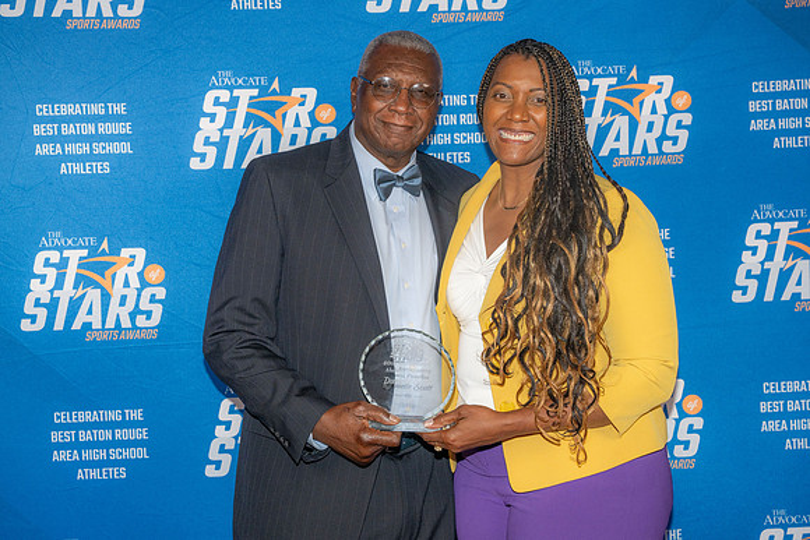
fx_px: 1447
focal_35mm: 64
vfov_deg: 21.2
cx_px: 405
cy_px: 270
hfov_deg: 31.3
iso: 320
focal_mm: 62
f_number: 6.3
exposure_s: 1/100
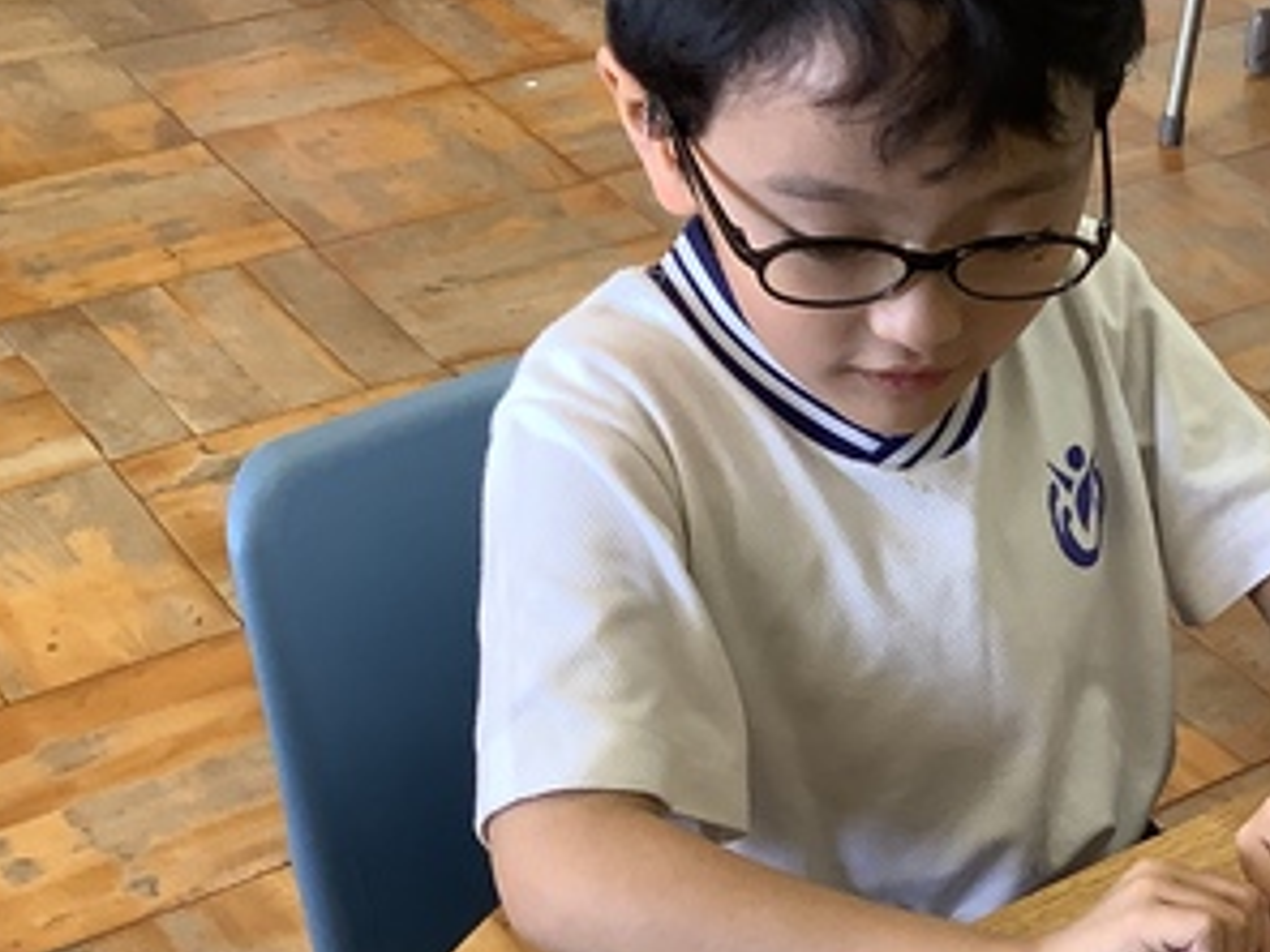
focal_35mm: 67
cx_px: 1317
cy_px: 768
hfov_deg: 27.1
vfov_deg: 21.6
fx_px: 2458
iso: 100
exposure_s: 1/60
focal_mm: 3.3
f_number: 2.4
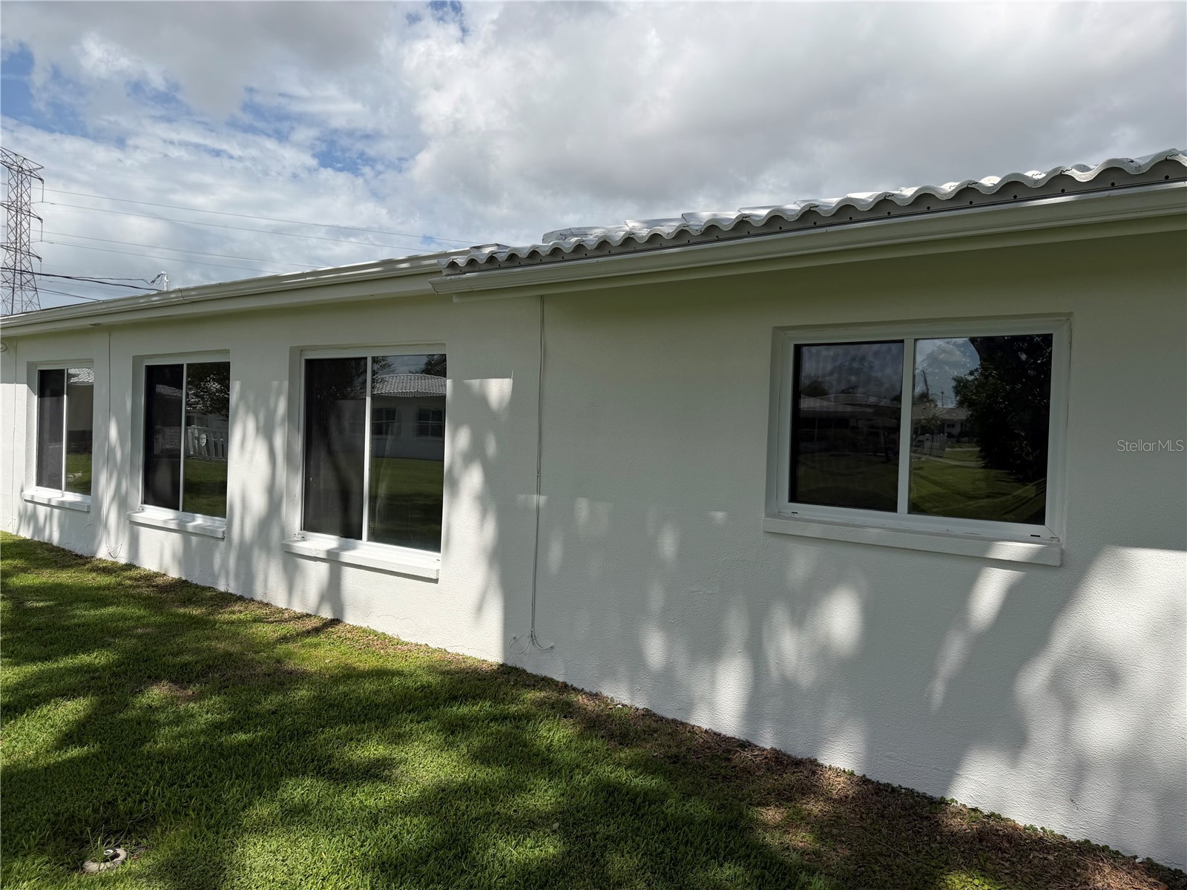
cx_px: 594
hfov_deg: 71.6
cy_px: 445
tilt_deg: -0.7
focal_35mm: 24
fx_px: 823
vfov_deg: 56.8
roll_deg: -1.9
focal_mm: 6.76
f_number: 1.78
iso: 80
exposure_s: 1/6711
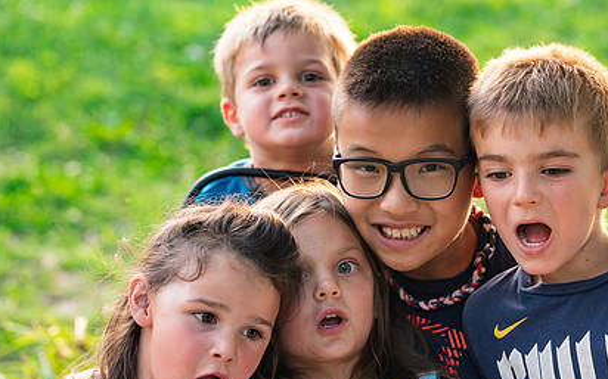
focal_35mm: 122
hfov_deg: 17.1
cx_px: 376
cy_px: 238
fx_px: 2020
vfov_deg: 10.7
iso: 1000
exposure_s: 1/250
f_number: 3.5
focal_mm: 85
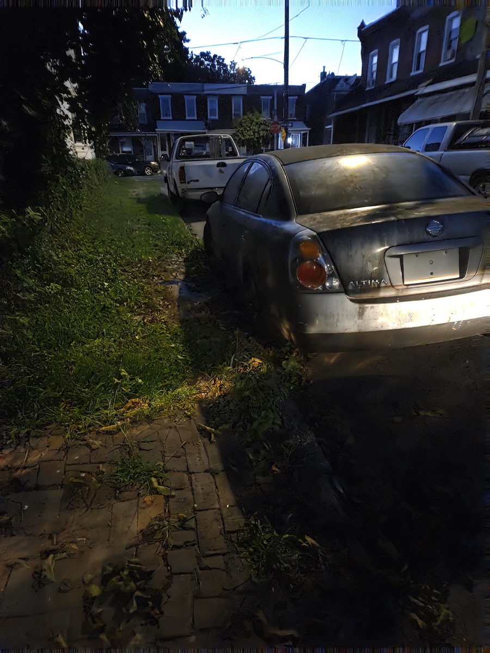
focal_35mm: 23
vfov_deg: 73.9
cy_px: 326
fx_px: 434
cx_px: 245
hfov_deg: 58.9
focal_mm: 5.4
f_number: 1.8
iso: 2500
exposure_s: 1/40
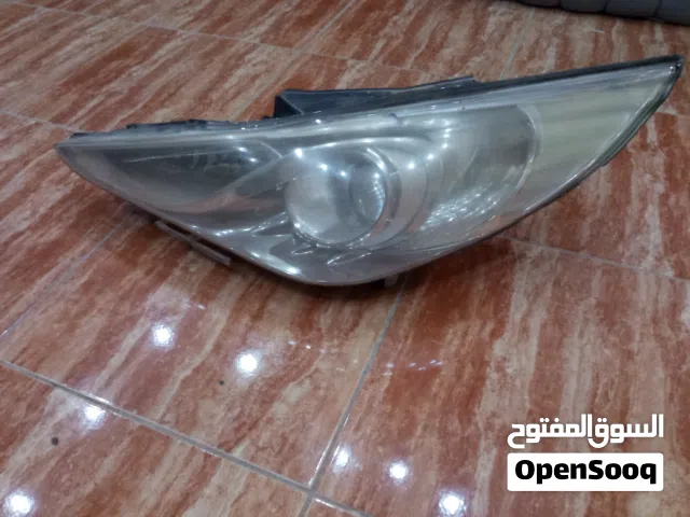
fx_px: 518
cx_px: 345
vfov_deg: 53.1
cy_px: 258
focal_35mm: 26
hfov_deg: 67.3
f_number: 1.85
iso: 1650
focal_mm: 3.64
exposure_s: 1/16.7
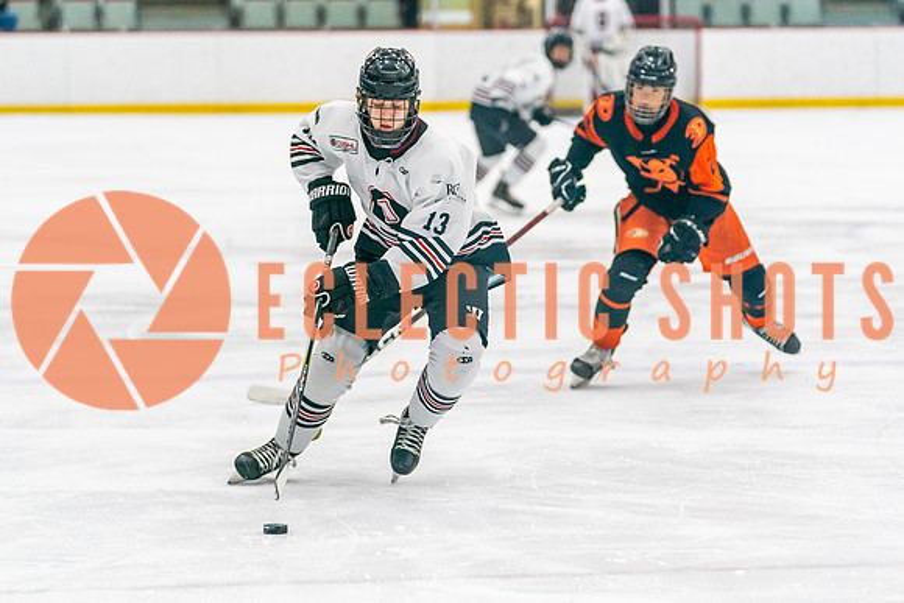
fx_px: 4332
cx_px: 452
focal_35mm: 172
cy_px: 278
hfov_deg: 11.9
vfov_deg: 8.0
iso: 3200
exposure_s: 1/1250
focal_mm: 126
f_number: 2.8
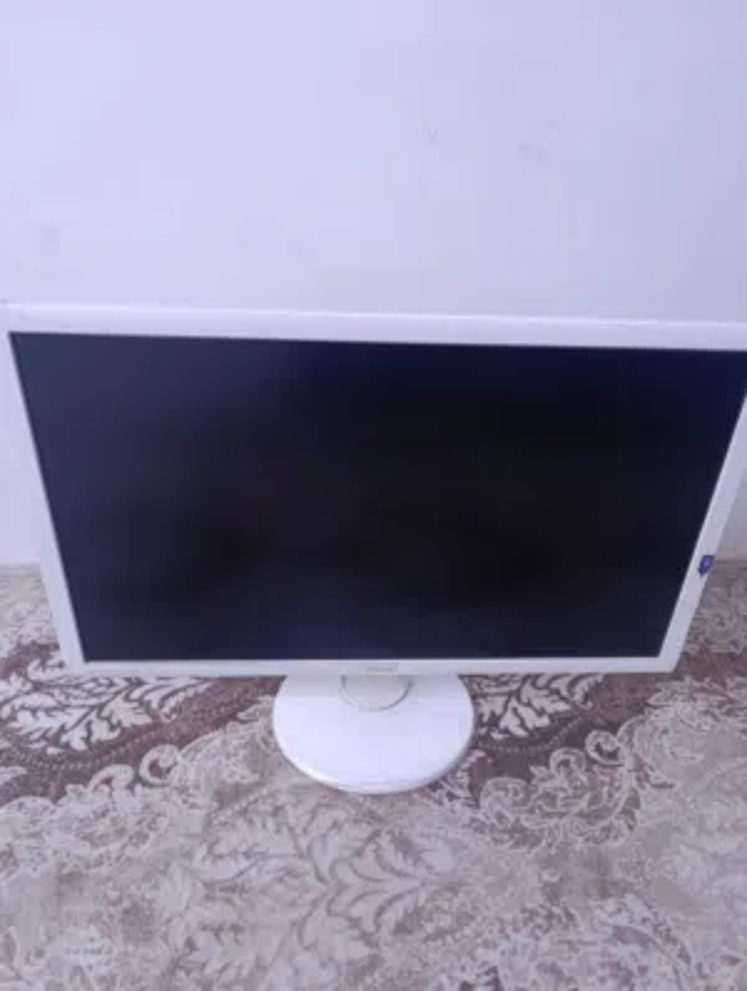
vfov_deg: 73.8
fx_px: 660
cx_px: 374
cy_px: 496
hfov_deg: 59.0
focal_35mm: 23
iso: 1250
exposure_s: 1/33.3
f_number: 1.6
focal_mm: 6.14
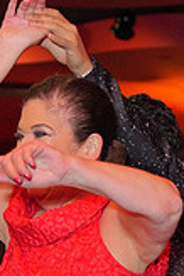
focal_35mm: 196
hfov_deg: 7.0
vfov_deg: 10.0
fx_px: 1499
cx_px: 36
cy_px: 455
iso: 4000
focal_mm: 55
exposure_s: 1/200
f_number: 4
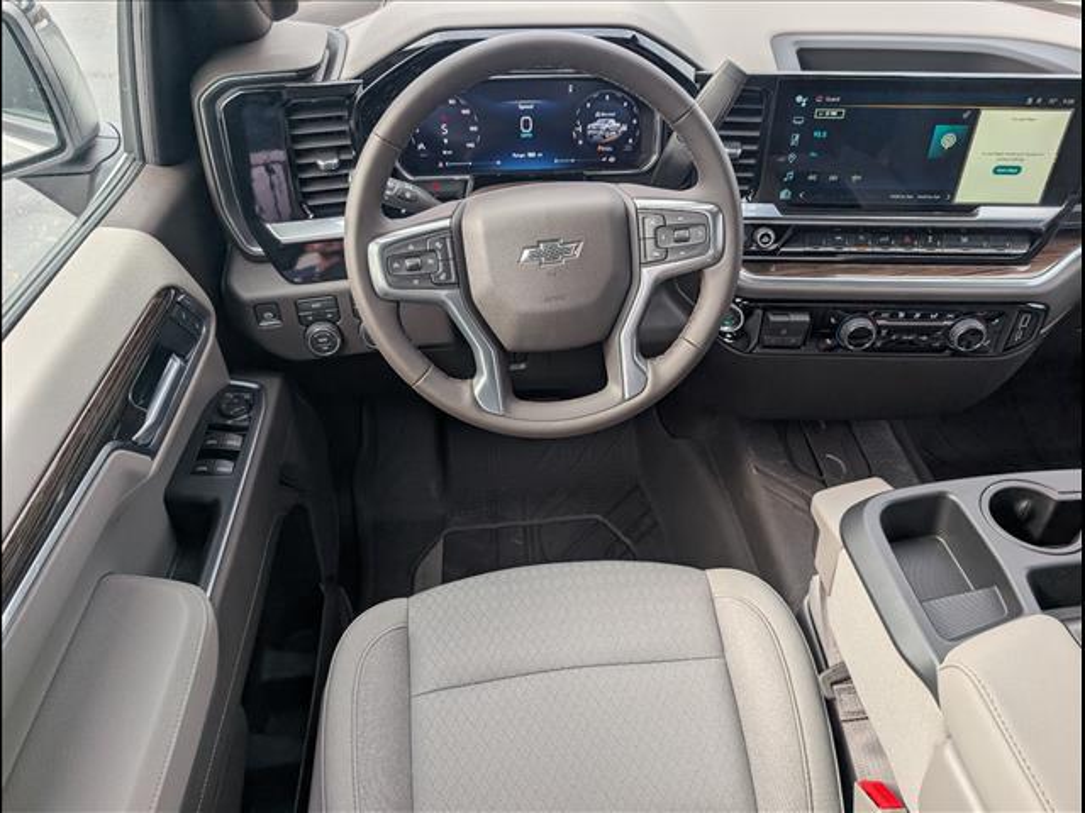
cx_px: 542
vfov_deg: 56.8
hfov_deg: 71.6
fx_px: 752
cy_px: 406
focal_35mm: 24
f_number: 1.68
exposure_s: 1/1111
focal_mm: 6.9
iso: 24
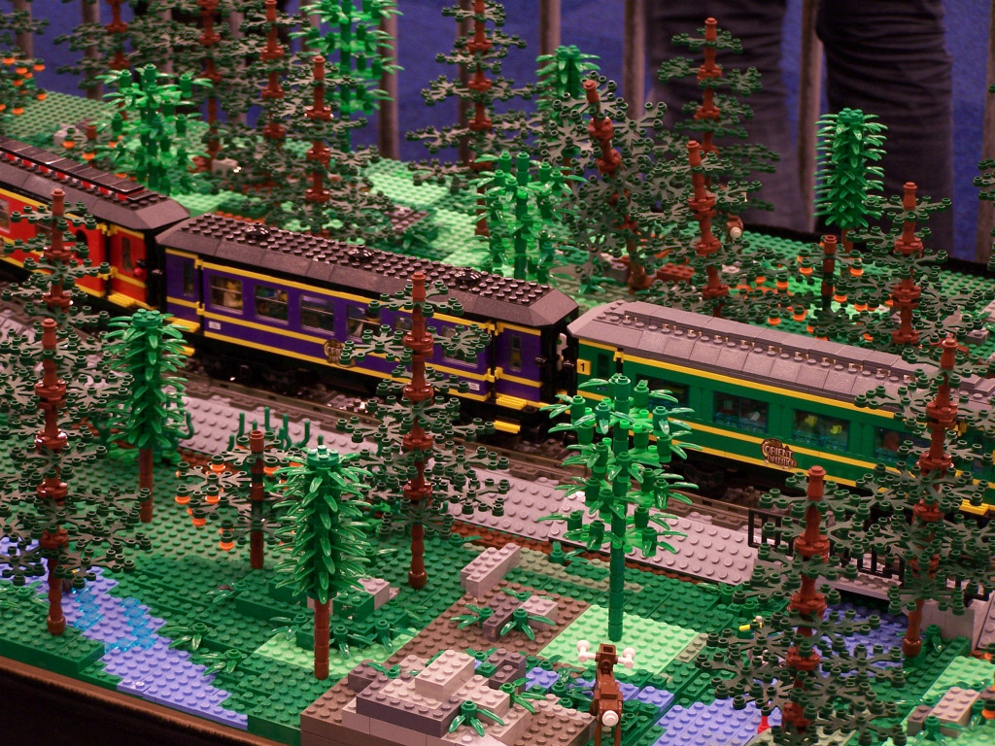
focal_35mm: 105
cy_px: 373
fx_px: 3018
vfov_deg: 14.1
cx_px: 498
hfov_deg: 18.7
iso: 80
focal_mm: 17.5
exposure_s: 1/2
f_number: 3.2
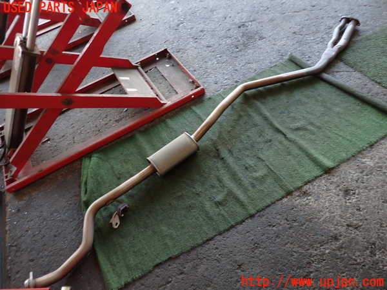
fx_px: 279
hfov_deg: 69.4
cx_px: 194
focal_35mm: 25
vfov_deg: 54.9
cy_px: 145
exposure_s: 1/60
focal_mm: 4.5
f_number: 2
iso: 200
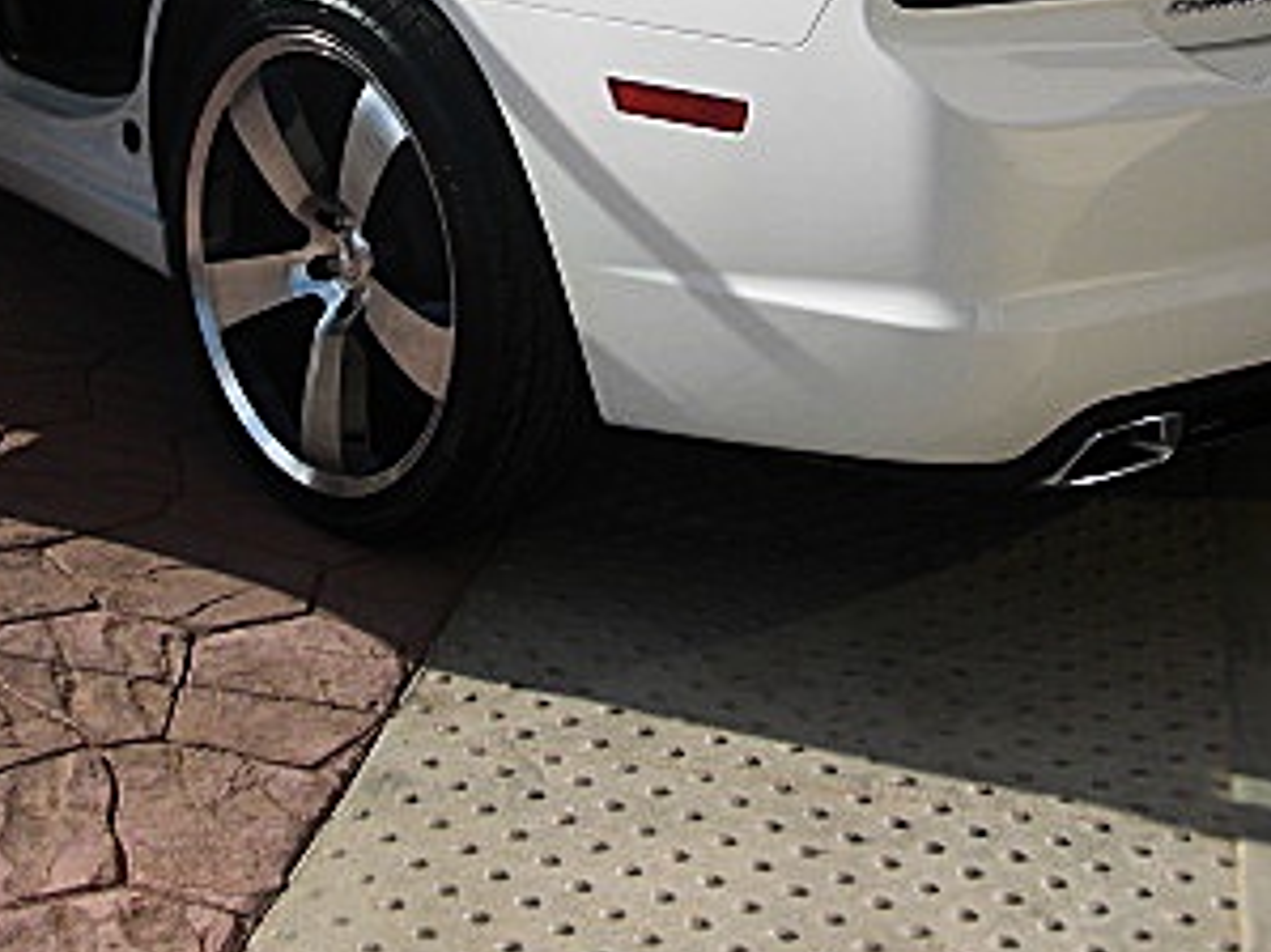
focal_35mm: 77
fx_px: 2826
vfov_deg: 18.7
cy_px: 26
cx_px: 429
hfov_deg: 25.2
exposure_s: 1/160
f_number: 7.9
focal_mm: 6.3
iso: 50
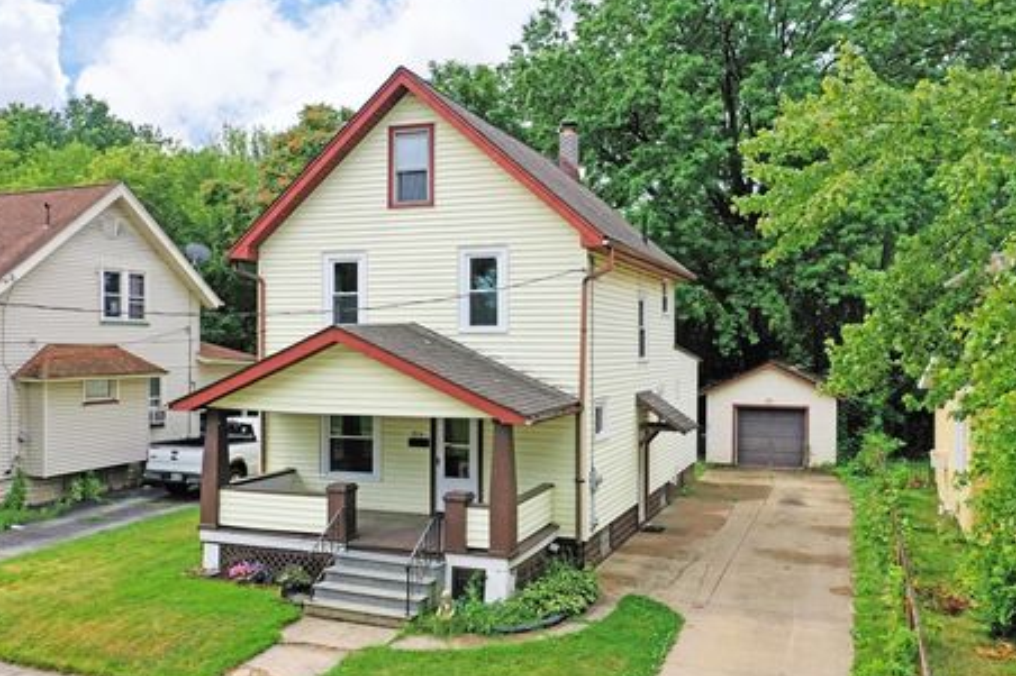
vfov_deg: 42.3
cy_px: 358
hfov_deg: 60.3
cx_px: 510
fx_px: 875
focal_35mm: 31
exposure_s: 1/400
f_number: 5.6
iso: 100
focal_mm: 10.26
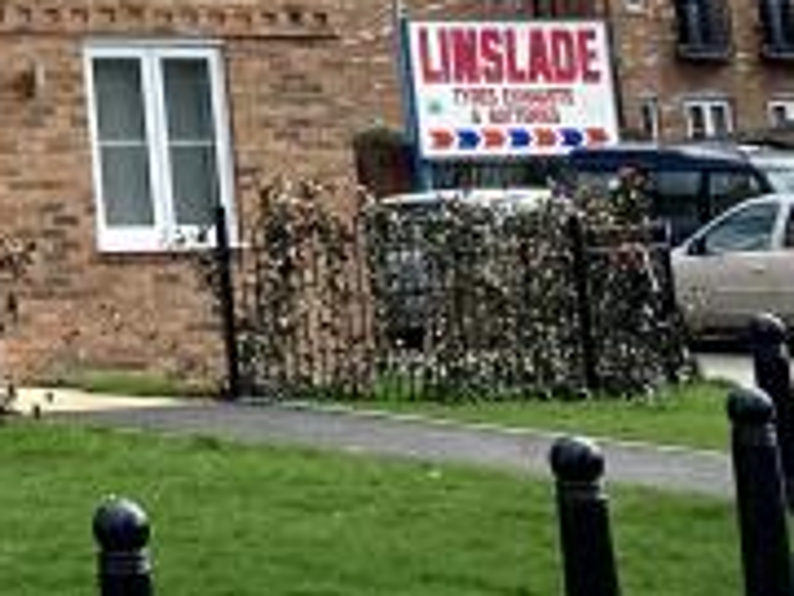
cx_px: -966
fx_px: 3395
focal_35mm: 148
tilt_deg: +12.4
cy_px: -508
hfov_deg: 11.5
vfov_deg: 9.5
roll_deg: +2.3
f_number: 1.8
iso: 25
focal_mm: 4.25
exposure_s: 1/2208
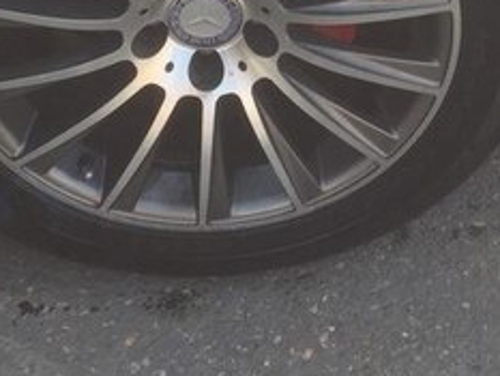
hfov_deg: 23.8
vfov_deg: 17.1
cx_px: 305
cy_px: -83
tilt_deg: -37.2
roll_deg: -1.6
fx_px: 1185
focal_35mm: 82
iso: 32
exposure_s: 1/670
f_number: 2.2
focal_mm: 4.15
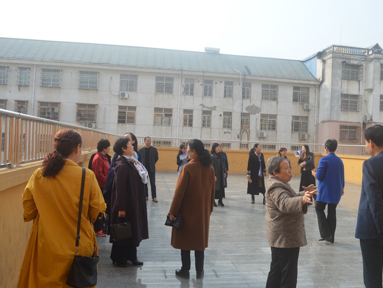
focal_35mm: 33
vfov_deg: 43.0
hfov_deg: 55.3
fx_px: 365
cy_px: 145
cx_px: 205
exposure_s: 1/250
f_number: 8
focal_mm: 20
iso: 100
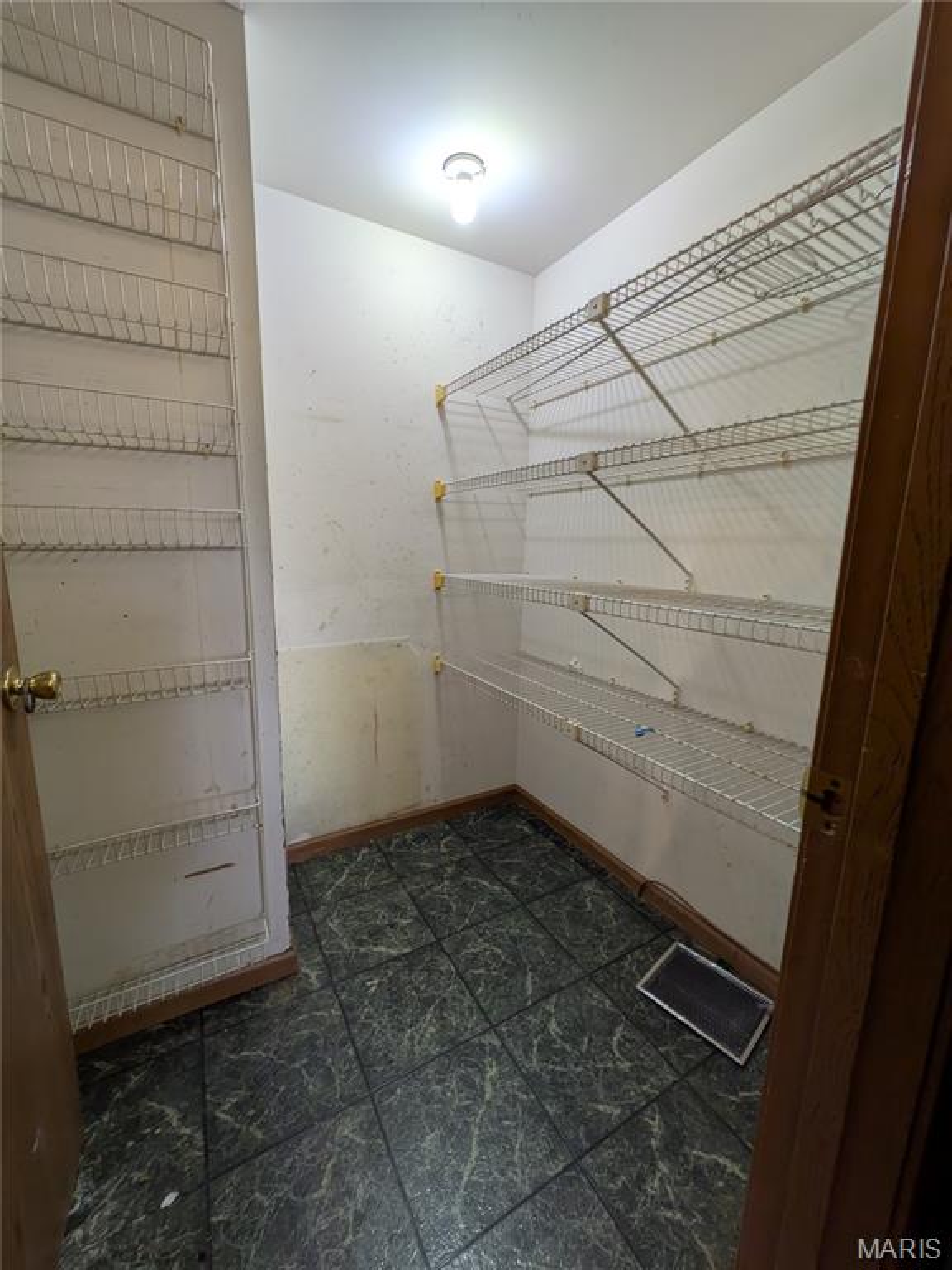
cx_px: 476
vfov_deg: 102.1
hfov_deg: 85.7
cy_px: 635
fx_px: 513
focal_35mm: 14
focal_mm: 1.83
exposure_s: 1/40
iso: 63
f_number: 2.2
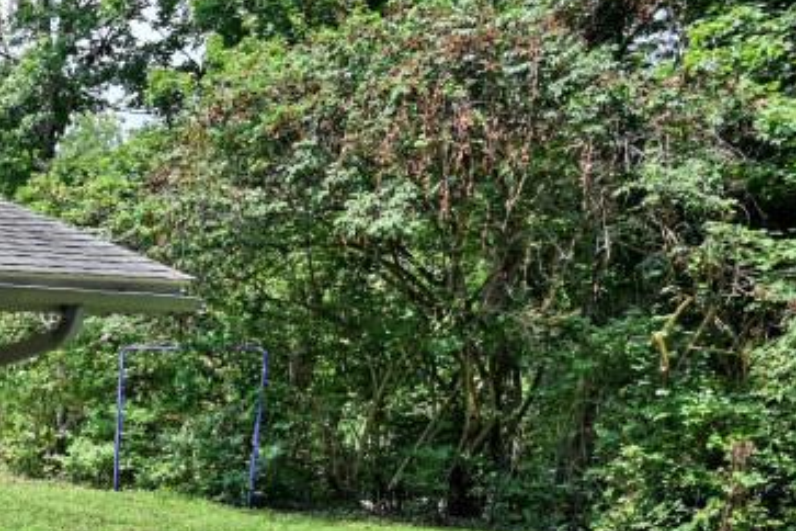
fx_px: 1371
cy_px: 606
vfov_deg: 20.7
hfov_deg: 24.4
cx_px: -430
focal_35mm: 62
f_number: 5.6
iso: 100
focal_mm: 15
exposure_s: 1/250
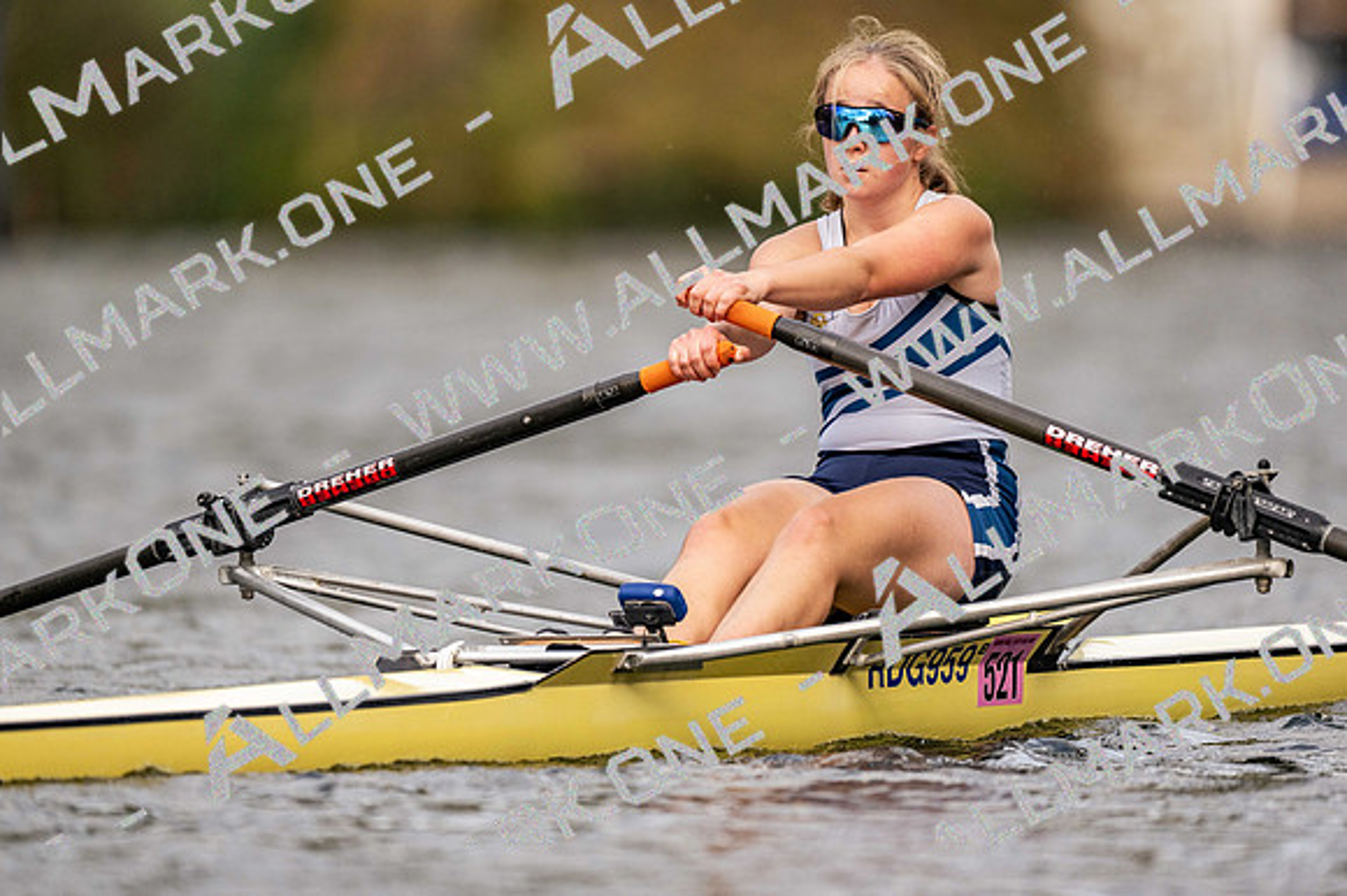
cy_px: 448
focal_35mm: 600
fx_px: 22441
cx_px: 674
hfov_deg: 3.4
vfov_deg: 2.3
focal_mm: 600
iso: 720
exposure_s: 1/2500
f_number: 4
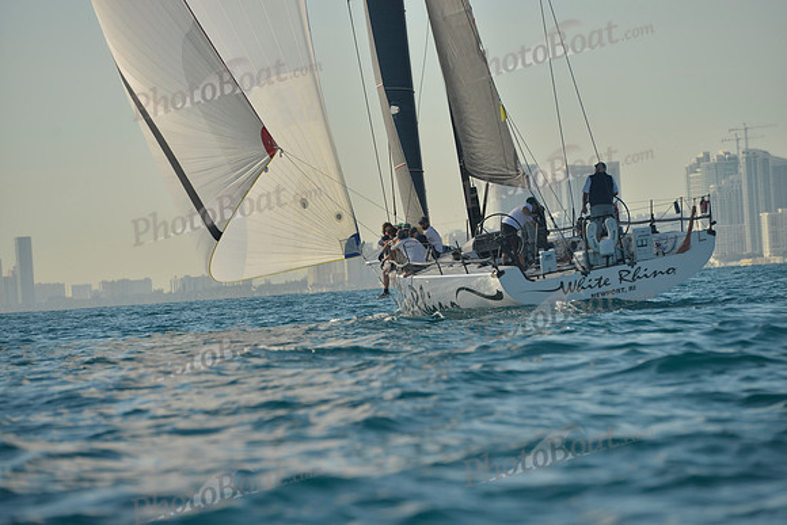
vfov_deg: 6.9
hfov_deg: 10.3
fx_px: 4373
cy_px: 262
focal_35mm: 200
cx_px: 394
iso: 200
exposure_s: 1/800
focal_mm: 200
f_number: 6.3
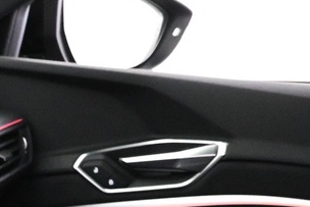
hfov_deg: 12.6
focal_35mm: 128
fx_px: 1103
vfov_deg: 10.2
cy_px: 365
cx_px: -421
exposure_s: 1/40
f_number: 3.5
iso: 4000
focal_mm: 16
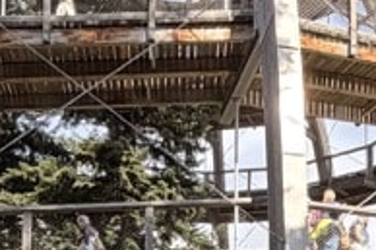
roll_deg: +0.1
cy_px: 465
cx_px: 223
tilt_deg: +7.2
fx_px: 1002
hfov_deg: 21.2
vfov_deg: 12.8
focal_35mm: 96
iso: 64
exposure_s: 1/502
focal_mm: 2.22
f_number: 2.2
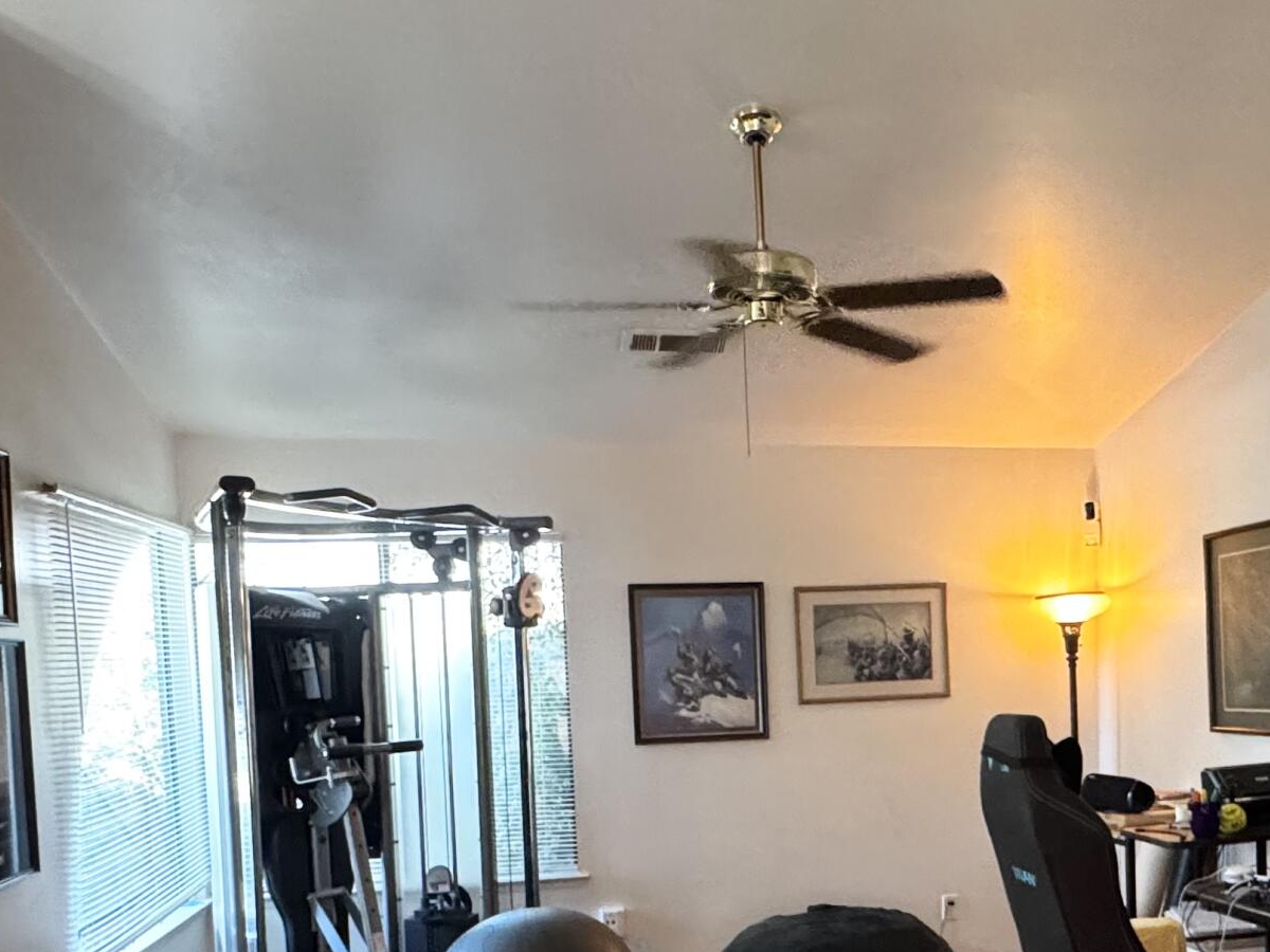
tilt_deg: -4.6
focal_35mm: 35
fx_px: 1284
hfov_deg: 51.6
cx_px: 847
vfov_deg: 39.1
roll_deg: +2.2
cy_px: 767
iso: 800
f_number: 2.2
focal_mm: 2.22
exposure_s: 1/60
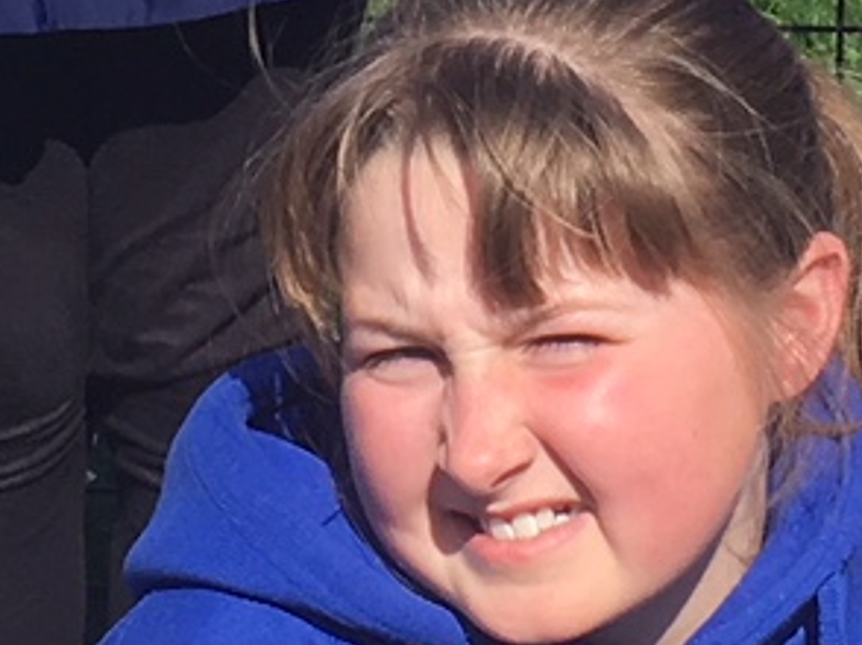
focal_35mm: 199
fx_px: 4951
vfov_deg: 7.4
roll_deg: -2.0
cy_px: -202
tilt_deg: -8.9
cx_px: 308
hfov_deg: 9.9
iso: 25
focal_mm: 4.15
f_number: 2.2
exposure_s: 1/1374
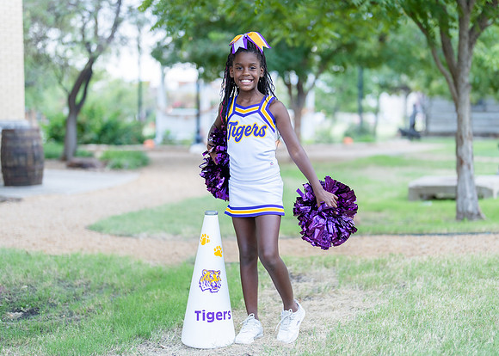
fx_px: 821
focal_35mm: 58
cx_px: 271
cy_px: 174
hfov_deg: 33.8
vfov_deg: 24.5
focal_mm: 50
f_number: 1.2
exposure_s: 1/500
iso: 500
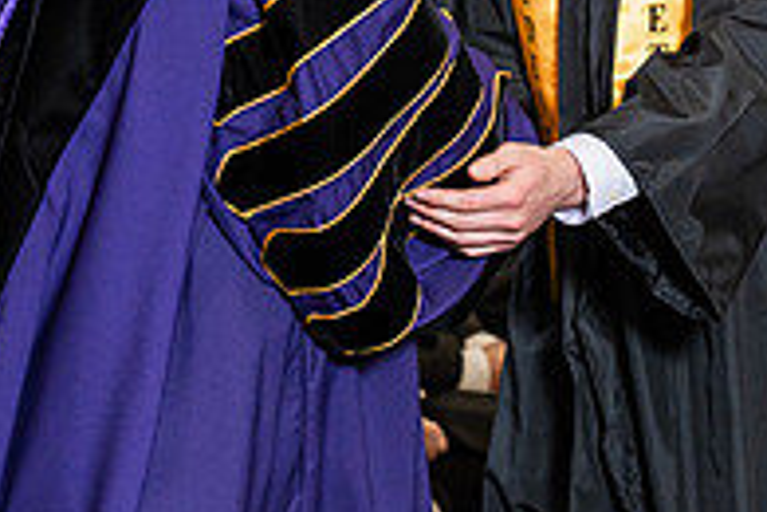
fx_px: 4431
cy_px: -30
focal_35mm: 208
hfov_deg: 9.9
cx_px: 271
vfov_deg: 6.6
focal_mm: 70
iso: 1250
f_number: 4
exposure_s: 1/200
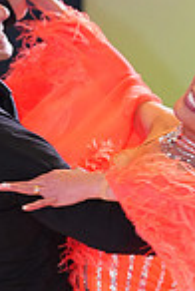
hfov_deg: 1.8
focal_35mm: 766
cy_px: 377
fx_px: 6194
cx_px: 108
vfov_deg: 2.7
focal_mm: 193
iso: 3200
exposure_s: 1/250
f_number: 4
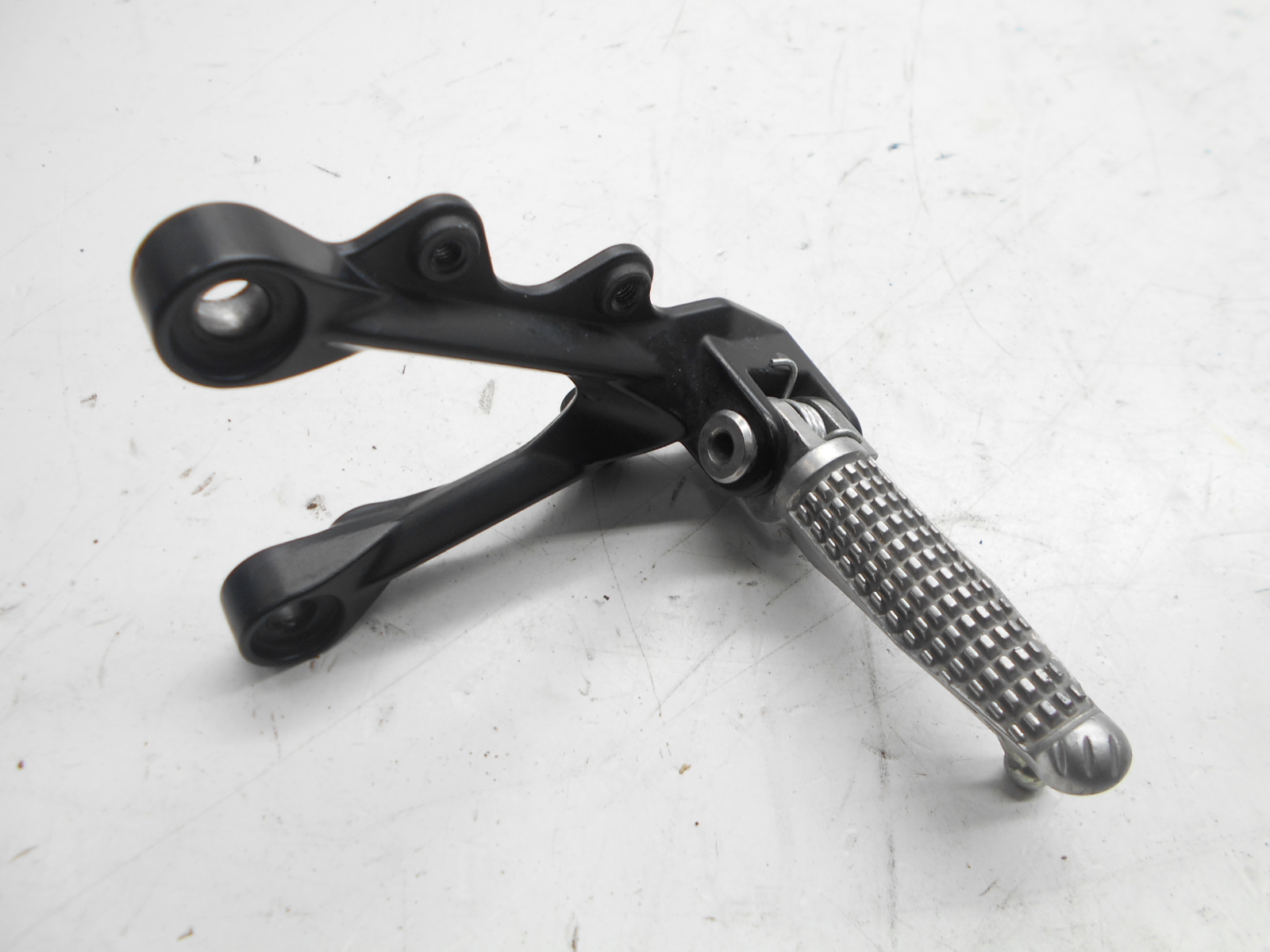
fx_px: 954
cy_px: 476
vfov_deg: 53.1
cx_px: 635
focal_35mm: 26
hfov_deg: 67.3
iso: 80
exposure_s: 1/40
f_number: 3.2
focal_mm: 4.6
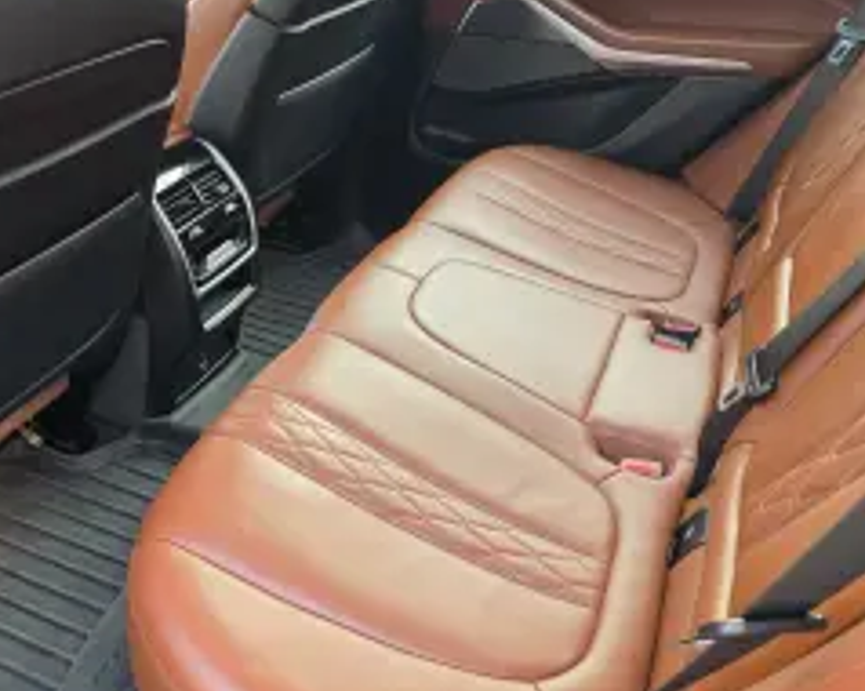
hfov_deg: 51.7
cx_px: 273
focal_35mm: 34
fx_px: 870
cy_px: 378
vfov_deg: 43.3
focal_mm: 6.3
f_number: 1.7
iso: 200
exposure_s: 1/180
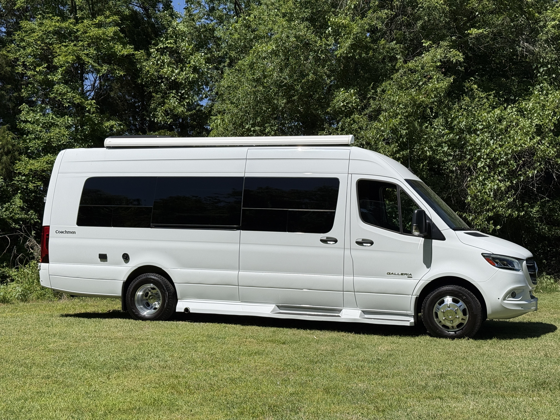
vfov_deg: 30.3
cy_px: 210
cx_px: 280
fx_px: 777
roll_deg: +0.8
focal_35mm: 48
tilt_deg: +5.4
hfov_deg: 39.7
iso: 64
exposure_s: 1/8772
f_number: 1.78
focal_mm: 6.76
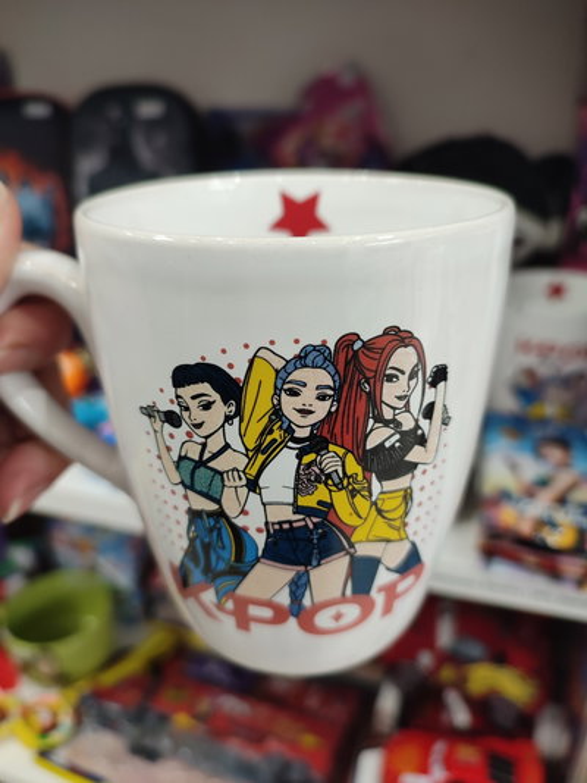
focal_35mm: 25
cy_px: 392
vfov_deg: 69.4
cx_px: 294
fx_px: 565
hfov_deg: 54.9
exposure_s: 1/33
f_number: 1.9
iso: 390
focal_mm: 6.04
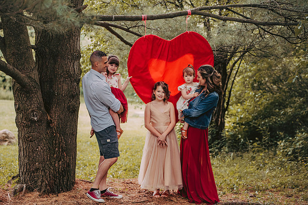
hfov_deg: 22.6
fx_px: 770
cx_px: 154
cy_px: 102
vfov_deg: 15.2
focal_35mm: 90
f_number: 2.8
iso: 640
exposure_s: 1/500
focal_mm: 90
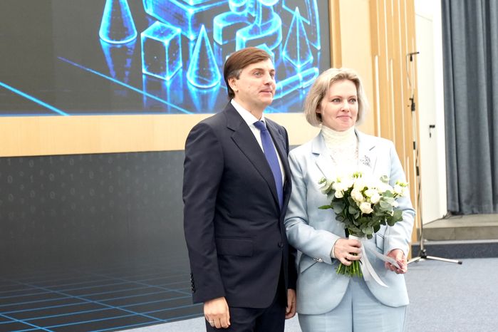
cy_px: 166
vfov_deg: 13.4
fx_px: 1411
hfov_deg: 20.0
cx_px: 249
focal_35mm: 102
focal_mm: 68
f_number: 5
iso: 3200
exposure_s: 1/160
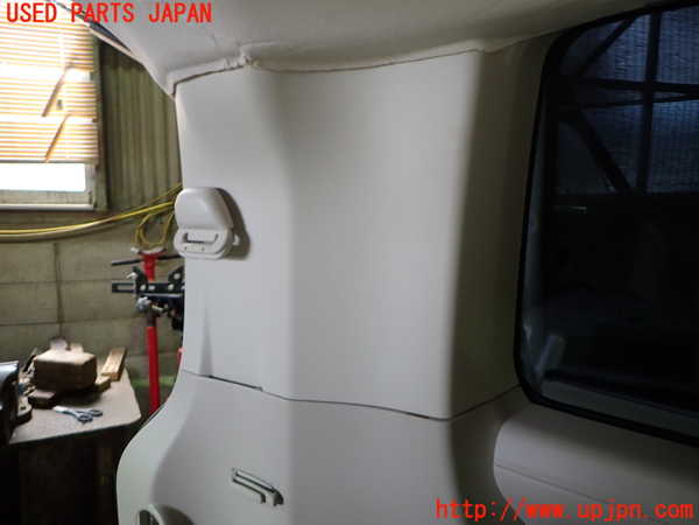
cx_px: 350
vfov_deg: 54.9
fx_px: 505
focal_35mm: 25
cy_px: 262
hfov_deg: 69.4
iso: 200
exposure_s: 1/50
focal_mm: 4.5
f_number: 2
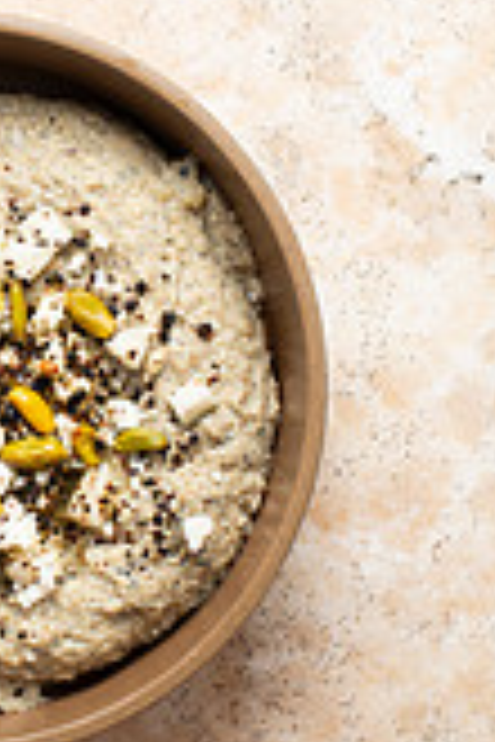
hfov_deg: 10.0
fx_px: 2805
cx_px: -81
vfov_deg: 15.1
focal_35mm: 136
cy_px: 261
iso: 200
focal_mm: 50
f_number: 9
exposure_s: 1/250
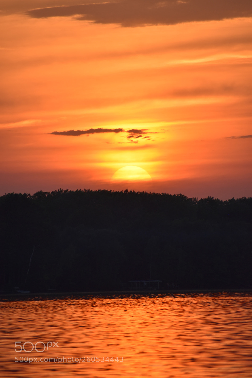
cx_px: 126
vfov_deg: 4.6
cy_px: 189
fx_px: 4721
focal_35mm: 450
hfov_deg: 3.1
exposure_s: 1/1000
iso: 400
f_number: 6.3
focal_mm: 300
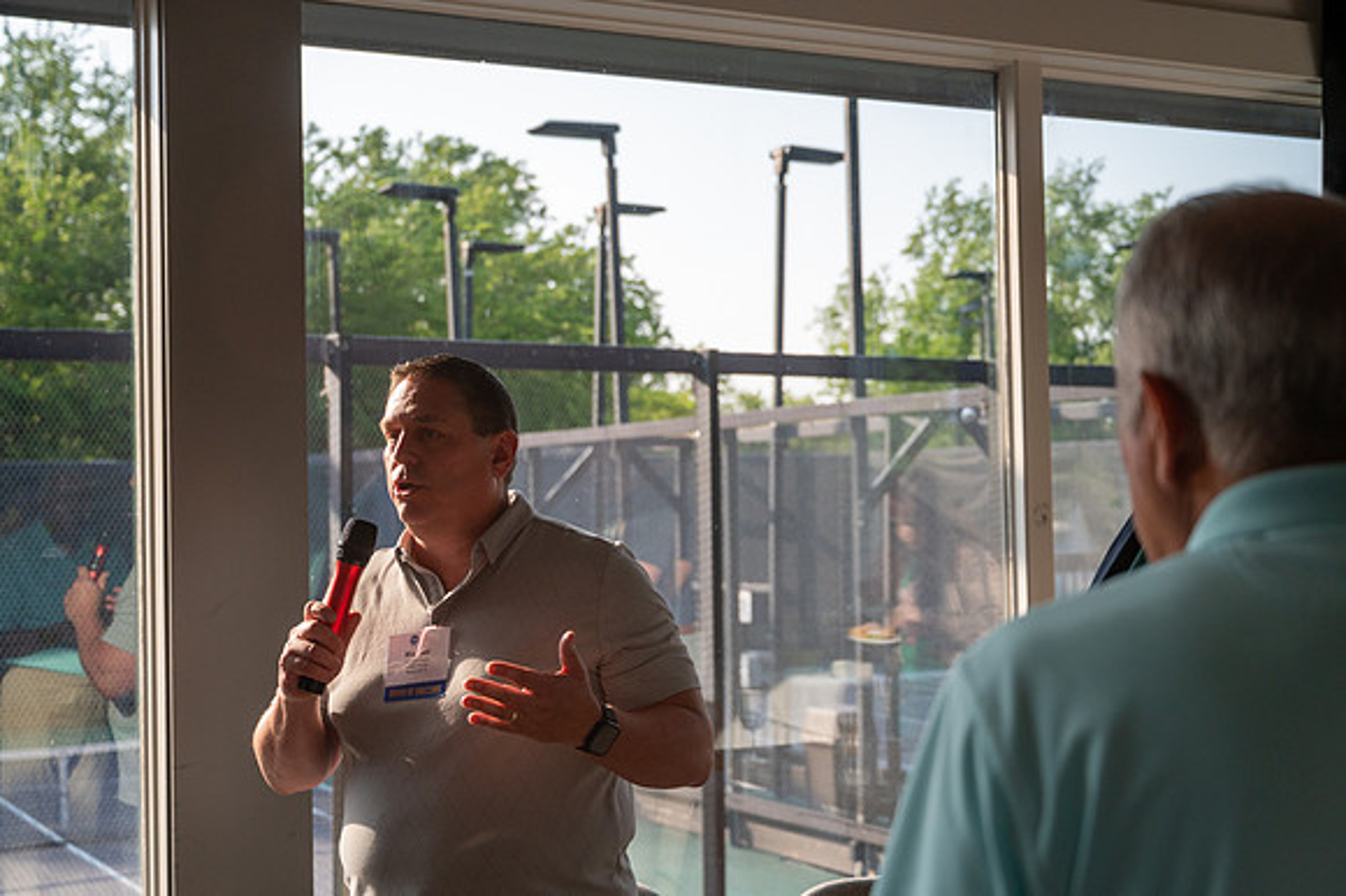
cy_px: 448
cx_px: 673
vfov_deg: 29.8
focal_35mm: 45
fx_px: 1681
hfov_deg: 43.6
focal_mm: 45
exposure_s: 1/2000
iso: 640
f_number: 4
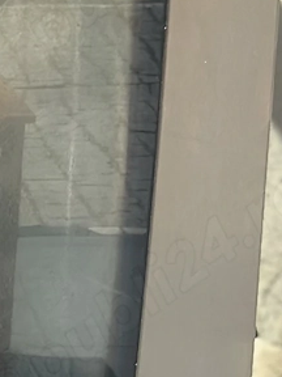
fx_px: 2411
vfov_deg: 8.6
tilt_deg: -14.7
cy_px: 686
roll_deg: +0.3
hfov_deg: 6.5
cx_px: -290
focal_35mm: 222
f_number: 1.78
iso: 80
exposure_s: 1/2597
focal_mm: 6.86
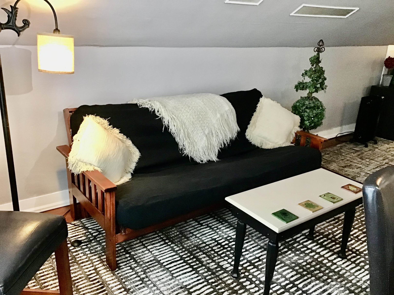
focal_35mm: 31
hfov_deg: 58.4
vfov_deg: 45.4
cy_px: 148
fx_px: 353
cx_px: 197
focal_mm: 3.3
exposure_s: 1/20
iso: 200
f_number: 2.4
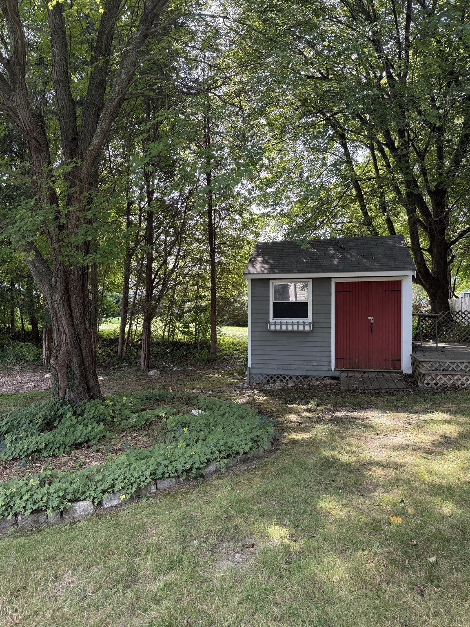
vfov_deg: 71.6
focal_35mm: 24
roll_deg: -0.2
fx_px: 434
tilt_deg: +0.0
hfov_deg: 56.8
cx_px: 235
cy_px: 314
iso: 100
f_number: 1.78
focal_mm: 6.76
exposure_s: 1/242
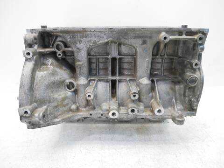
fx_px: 155
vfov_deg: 56.8
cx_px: 112
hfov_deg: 71.6
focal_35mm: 24
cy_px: 84
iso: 1000
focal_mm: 12
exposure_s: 1/60
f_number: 3.5
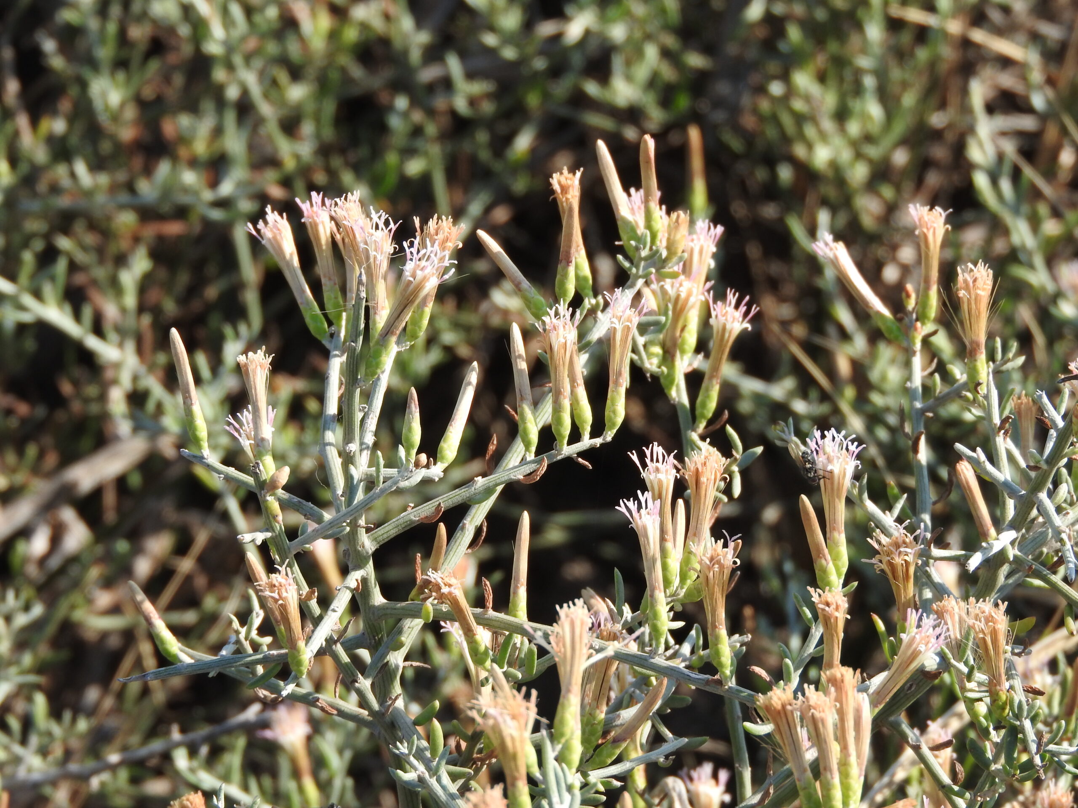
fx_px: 6228
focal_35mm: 200
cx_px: 539
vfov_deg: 7.4
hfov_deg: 9.9
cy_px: 404
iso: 100
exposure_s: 1/200
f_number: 5.3
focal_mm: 35.8
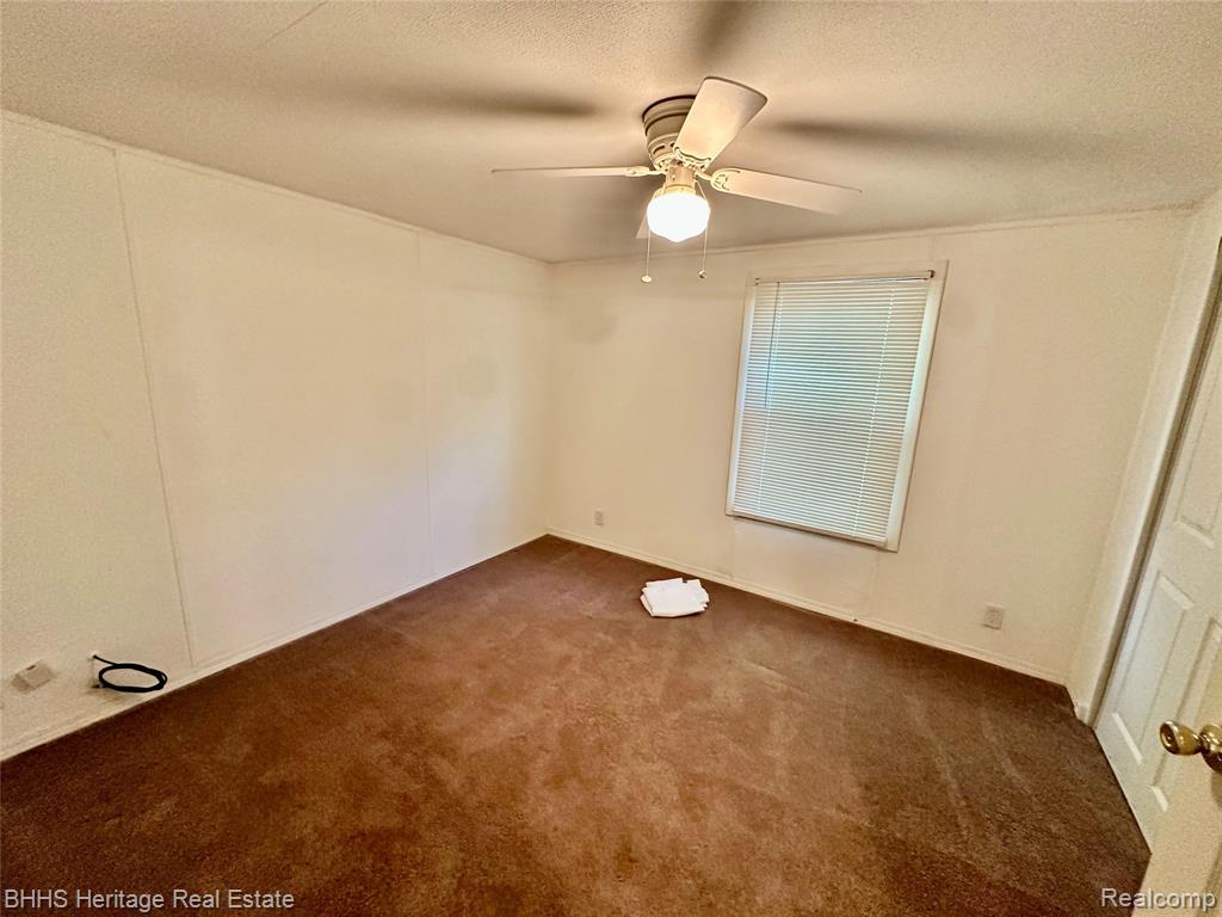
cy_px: 458
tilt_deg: -11.9
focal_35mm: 14
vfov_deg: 85.7
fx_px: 494
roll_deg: -2.5
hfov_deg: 102.1
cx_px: 611
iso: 400
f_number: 2.2
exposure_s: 1/60
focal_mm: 2.22
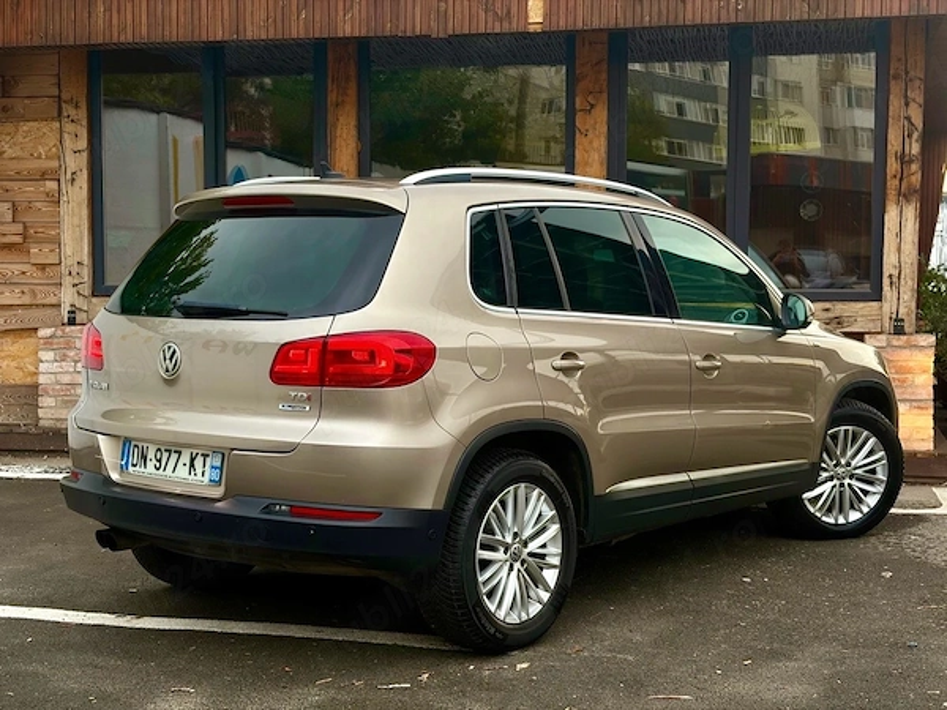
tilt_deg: -3.9
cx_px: 474
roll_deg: +0.2
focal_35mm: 52
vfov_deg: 28.0
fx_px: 1423
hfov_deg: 36.8
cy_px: 355
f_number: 1.6
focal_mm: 5.96
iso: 50
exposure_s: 1/60
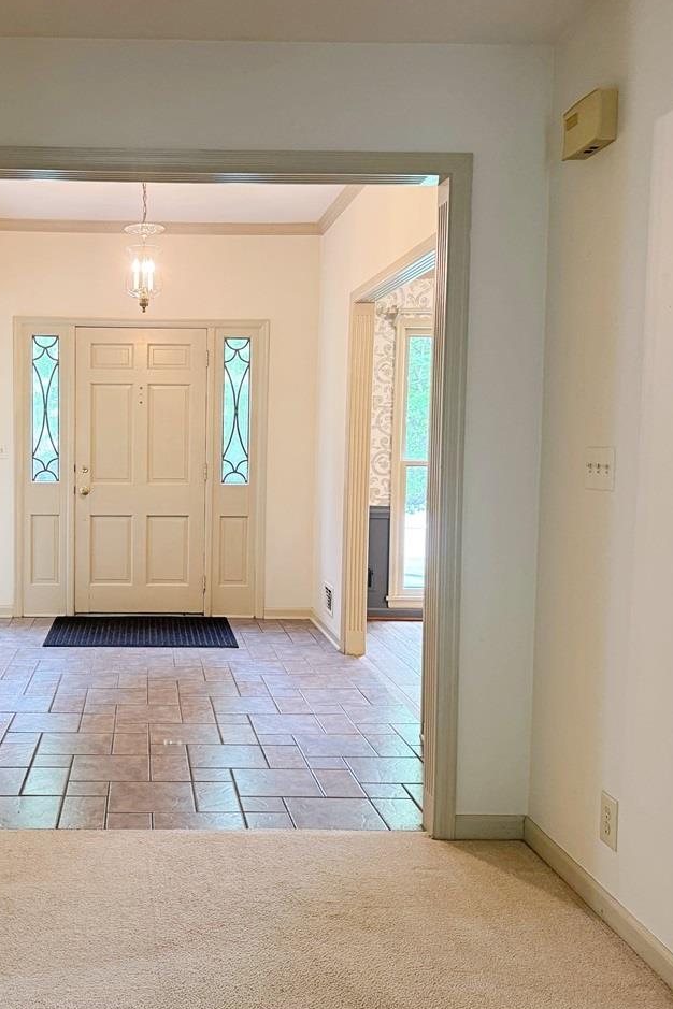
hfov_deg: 37.7
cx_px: 155
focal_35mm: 34
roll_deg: -0.4
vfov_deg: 55.8
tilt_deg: -3.9
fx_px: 953
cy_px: 503
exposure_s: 1/60
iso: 320
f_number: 1.78
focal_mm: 6.76
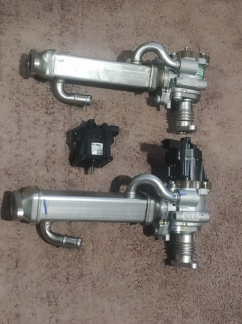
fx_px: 159
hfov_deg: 74.6
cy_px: 162
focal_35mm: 17
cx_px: 121
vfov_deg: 91.1
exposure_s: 1/33
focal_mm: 4.74
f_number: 1.79
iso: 3232
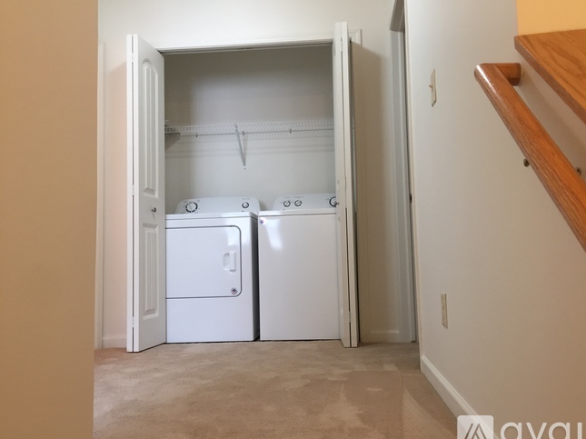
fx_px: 508
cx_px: 301
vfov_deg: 46.8
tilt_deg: +5.1
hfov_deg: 60.0
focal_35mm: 30
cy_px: 224
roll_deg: +1.5
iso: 64
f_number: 2.2
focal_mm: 4.15
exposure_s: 1/30
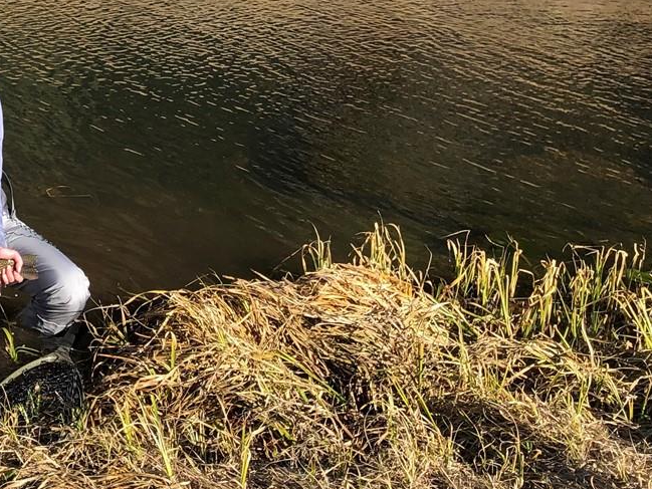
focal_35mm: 69
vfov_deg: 20.5
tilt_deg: -11.0
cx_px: -123
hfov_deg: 25.4
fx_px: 1300
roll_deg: -2.2
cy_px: -18
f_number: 1.8
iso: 20
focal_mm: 3.99
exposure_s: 1/960
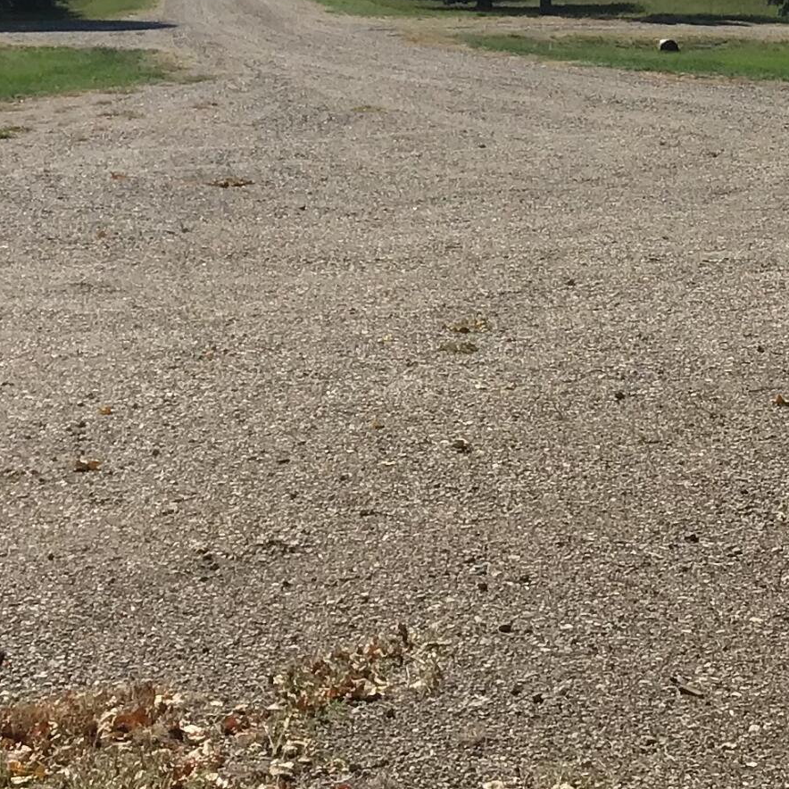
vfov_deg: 17.7
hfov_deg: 18.7
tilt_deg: -3.1
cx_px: 407
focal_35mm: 93
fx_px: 2398
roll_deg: +0.7
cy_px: -177
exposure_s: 1/2331
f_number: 2.4
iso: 25
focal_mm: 3.3
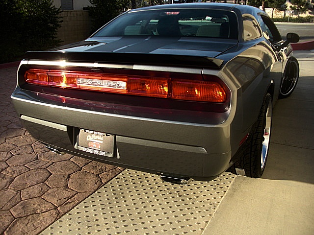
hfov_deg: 51.4
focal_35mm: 36
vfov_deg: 39.7
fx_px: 327
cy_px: 118
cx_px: 157
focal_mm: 6.3
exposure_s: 1/400
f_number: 2.8
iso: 50
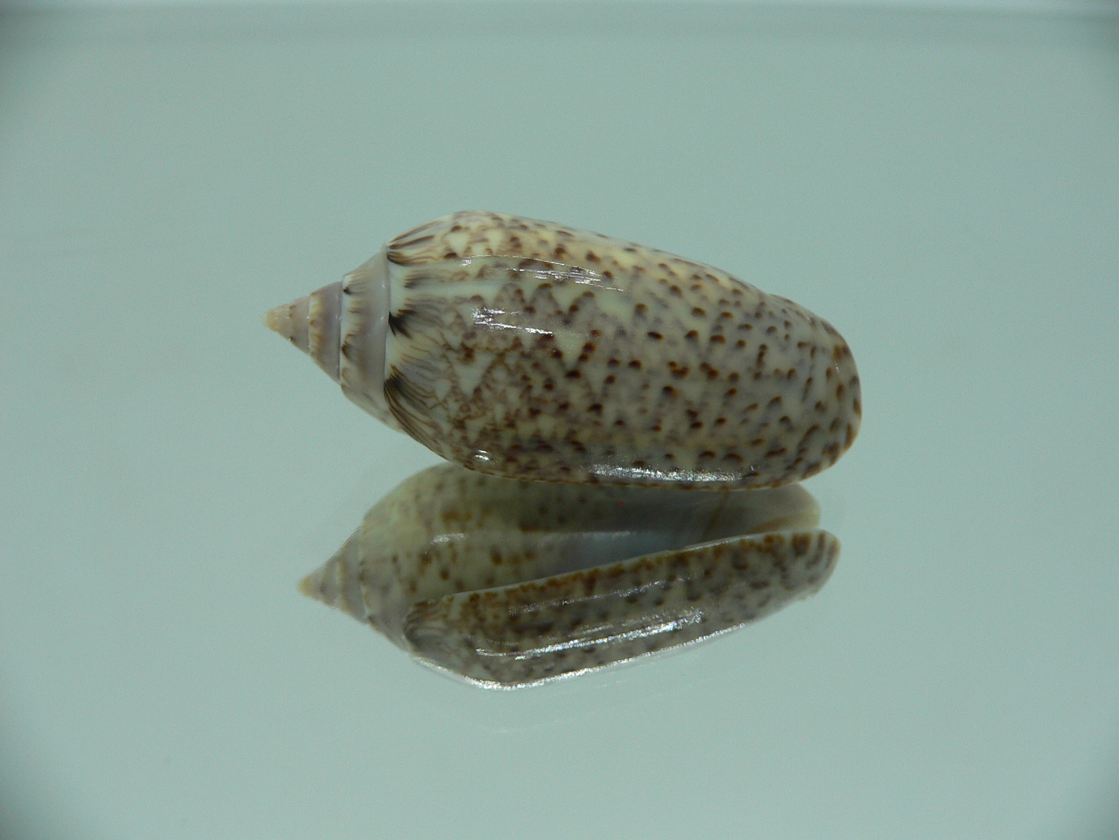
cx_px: 560
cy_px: 420
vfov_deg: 40.7
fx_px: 1131
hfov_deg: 52.6
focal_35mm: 35
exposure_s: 1/60
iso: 80
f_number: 2.8
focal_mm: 4.6
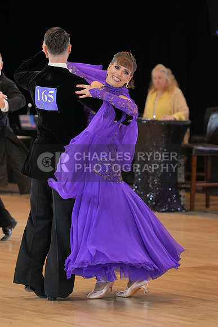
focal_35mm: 190
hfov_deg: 7.2
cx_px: 109
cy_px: 164
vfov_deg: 10.8
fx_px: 1725
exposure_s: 1/500
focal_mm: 127
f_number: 3.5
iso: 3200
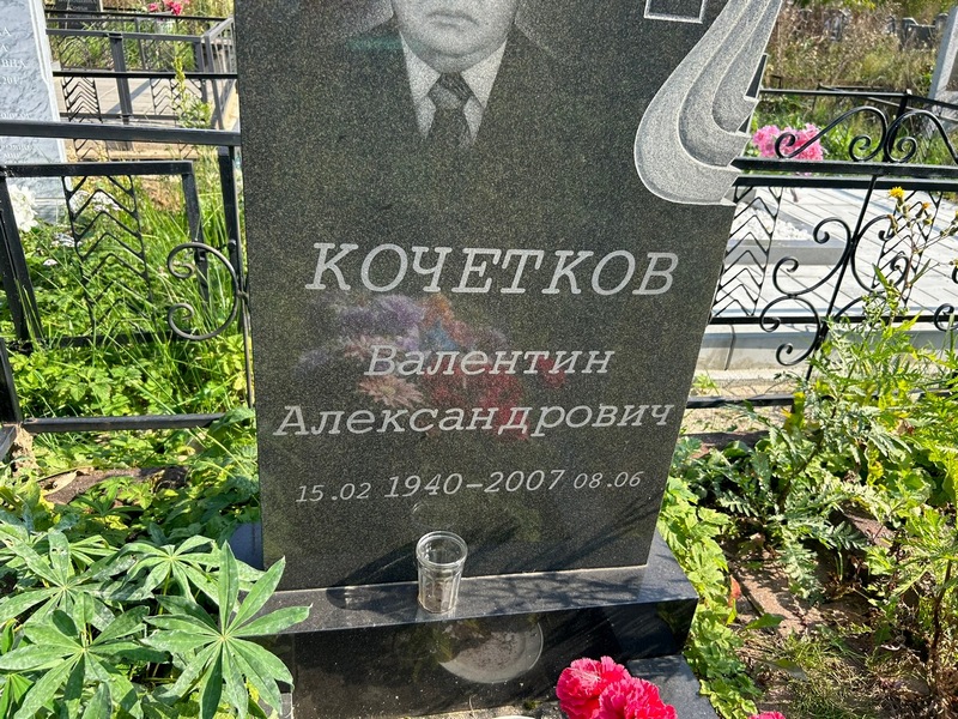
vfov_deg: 53.1
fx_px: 720
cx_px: 479
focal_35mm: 26
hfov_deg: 67.3
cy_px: 360
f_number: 1.5
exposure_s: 1/1183
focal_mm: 5.7
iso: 50
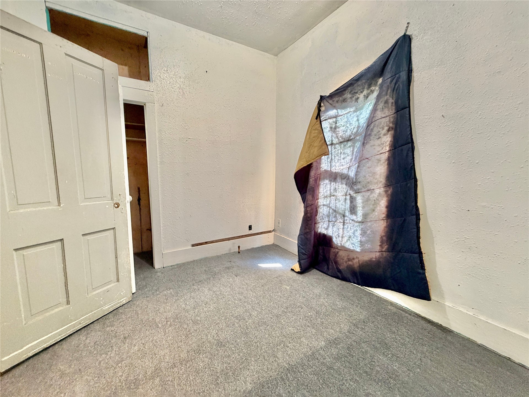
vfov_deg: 85.7
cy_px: 198
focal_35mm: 14
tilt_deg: -6.0
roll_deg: +1.5
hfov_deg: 102.1
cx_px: 264
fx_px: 214
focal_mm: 2.22
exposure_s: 1/60
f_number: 2.2
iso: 250
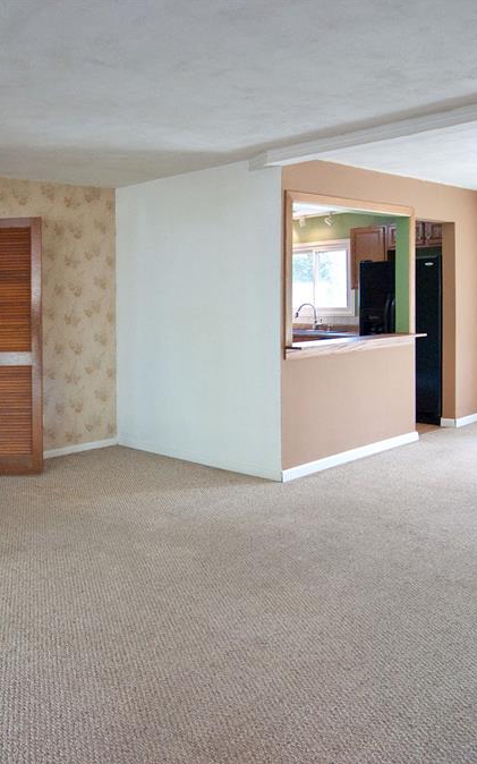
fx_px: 645
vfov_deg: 61.2
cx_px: 119
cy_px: 385
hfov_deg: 39.5
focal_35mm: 31
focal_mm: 13
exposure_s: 1/60
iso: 800
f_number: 3.5
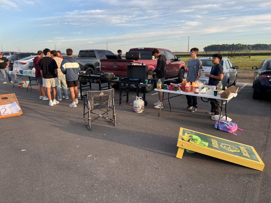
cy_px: 102
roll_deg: +1.1
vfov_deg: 53.1
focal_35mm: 26
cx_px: 136
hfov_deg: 67.3
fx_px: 204
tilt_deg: -13.8
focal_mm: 5.7
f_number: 1.5
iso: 50
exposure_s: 1/780
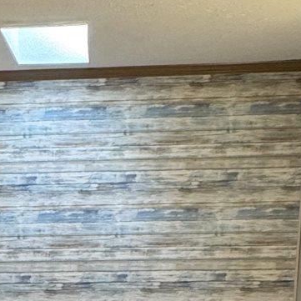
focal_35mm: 79
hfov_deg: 21.2
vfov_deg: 19.9
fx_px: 777
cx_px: 3
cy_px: 408
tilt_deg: -13.4
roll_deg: +1.3
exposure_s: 1/60
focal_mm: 2.22
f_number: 2.2
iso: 250
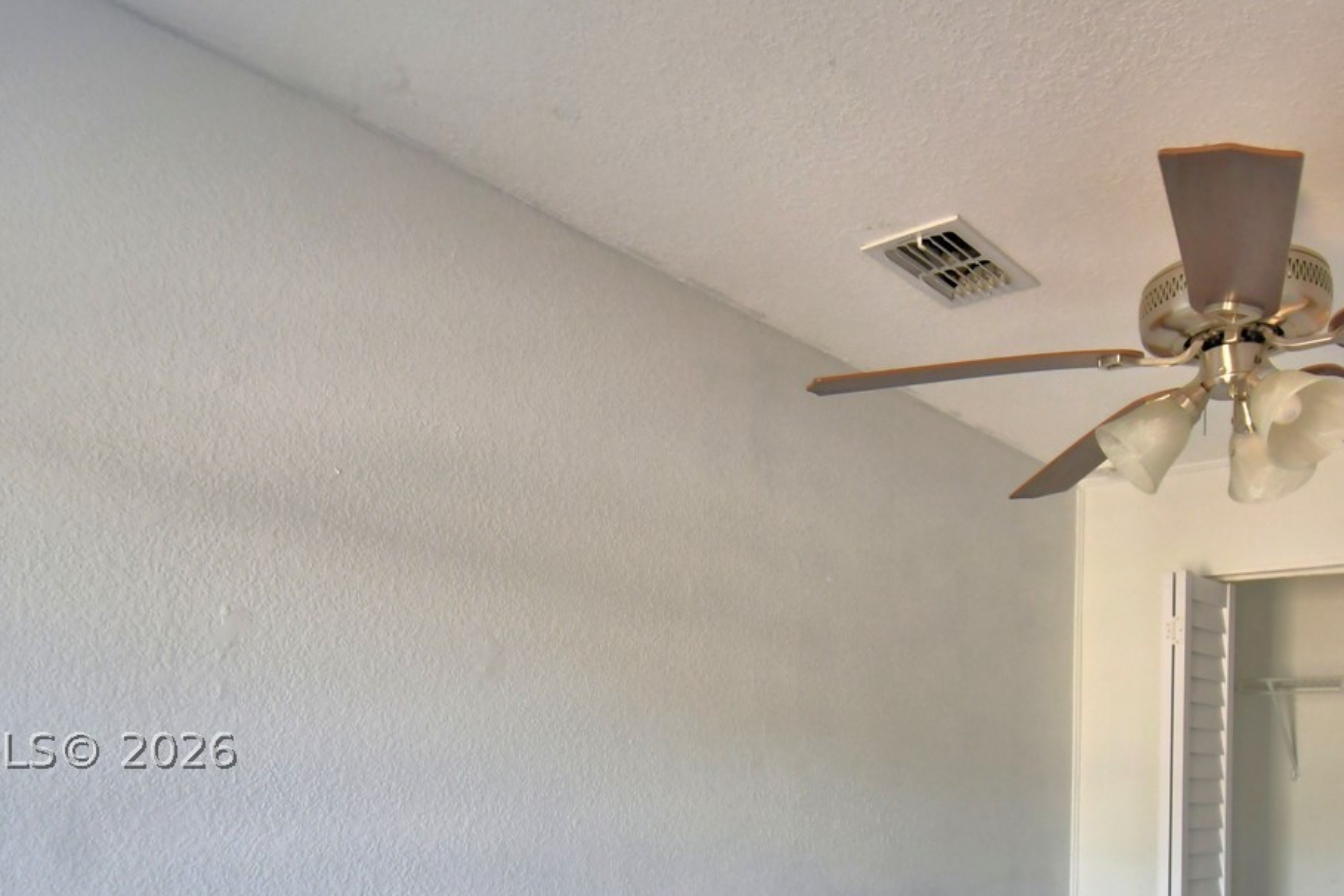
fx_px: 1045
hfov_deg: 64.8
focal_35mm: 28
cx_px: 817
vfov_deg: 43.7
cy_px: 747
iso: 400
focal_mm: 10
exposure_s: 1/100
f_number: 4.5
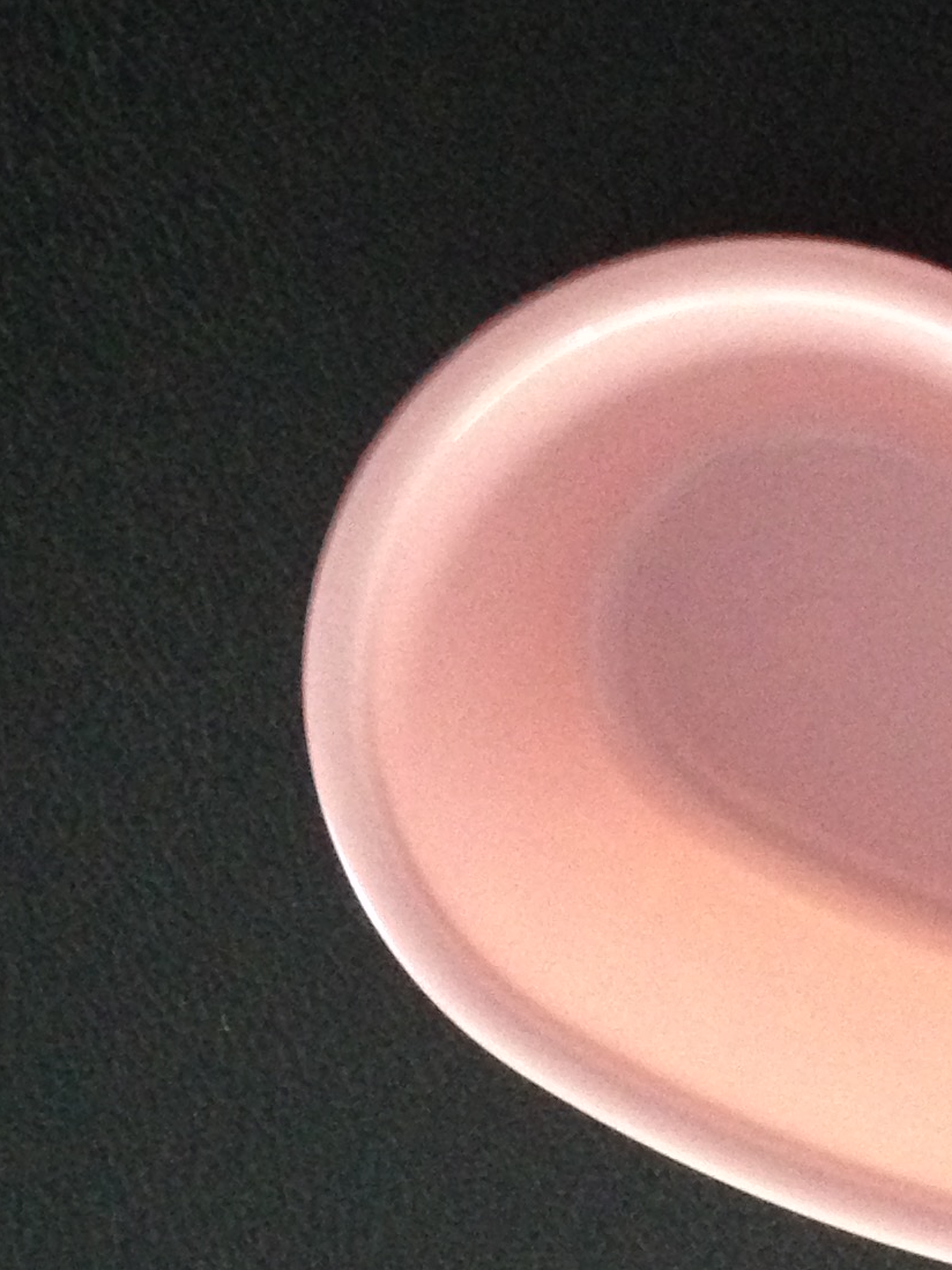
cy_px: 716
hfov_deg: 14.3
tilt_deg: -80.6
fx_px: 3594
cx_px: 1310
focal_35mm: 98
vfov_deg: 20.0
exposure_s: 1/17
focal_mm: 4.12
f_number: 2.4
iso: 400
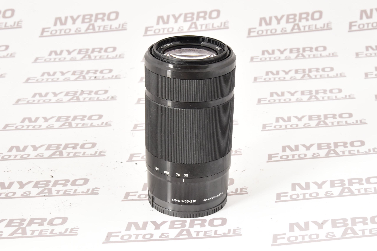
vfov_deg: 27.0
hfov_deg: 39.6
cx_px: 188
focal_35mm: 50
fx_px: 523
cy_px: 126
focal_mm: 50
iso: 1600
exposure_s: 1/125
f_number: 13
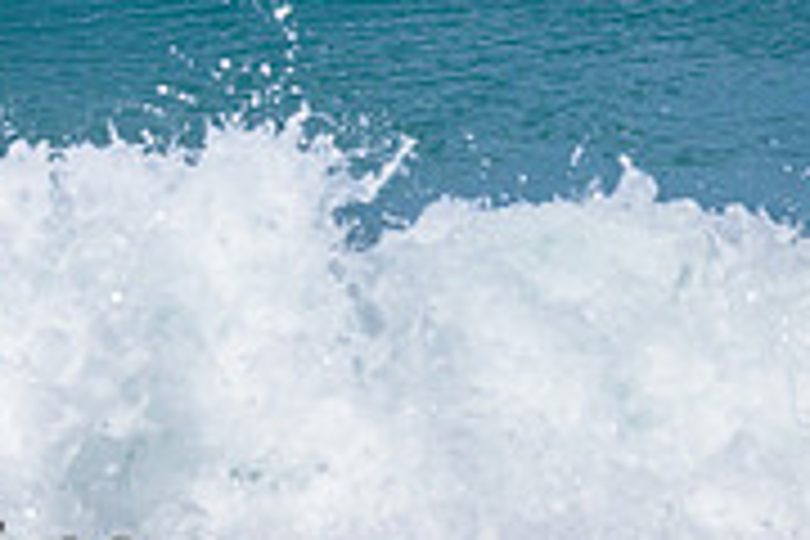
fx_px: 34152
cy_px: -187
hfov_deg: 1.4
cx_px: -202
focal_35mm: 1518
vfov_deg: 0.9
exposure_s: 1/2000
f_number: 10
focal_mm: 470
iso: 720
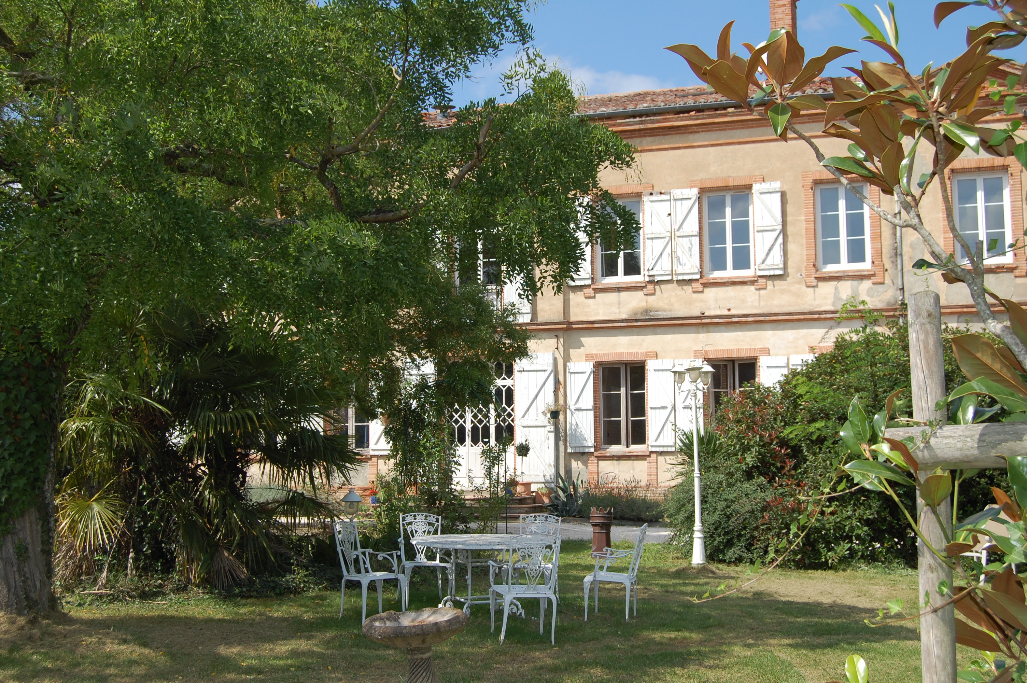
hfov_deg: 43.6
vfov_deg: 29.8
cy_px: 342
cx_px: 514
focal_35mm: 45
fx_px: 1283
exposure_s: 1/500
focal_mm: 30
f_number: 7.1
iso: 200
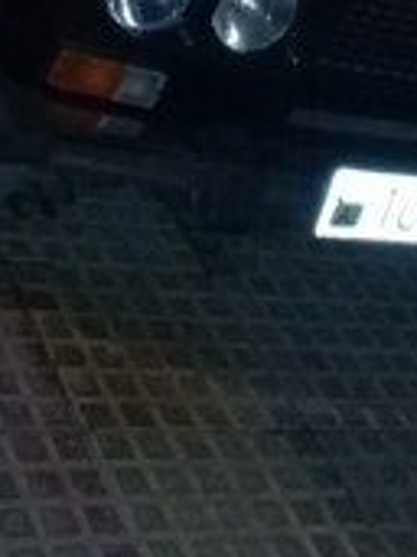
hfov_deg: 16.4
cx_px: 208
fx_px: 1447
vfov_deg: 20.2
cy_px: -137
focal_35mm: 90
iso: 500
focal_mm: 3.3
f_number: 2.2
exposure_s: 1/25
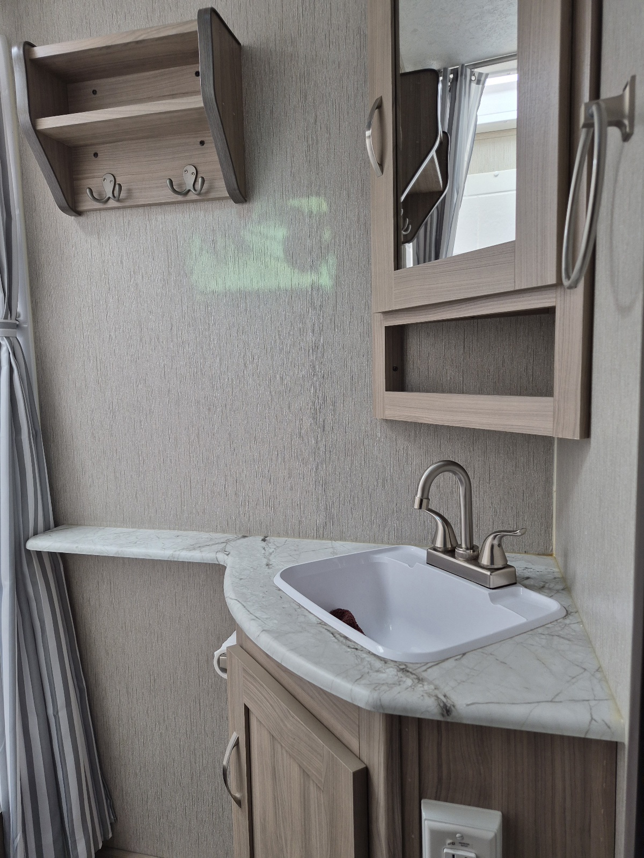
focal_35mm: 23
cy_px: 429
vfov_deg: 73.9
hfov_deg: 58.9
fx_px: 571
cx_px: 322
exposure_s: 1/182
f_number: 1.8
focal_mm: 5.4
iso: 80
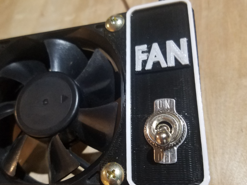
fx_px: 257
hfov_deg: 51.2
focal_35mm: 36
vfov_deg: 39.5
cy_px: 107
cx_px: 107
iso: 400
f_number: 1.7
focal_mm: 4.2
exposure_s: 1/10
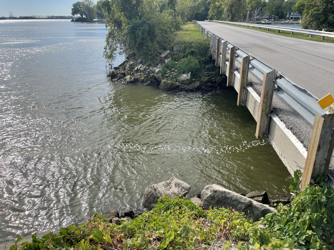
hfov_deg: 67.3
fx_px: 251
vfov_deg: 53.1
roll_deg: +0.0
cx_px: 167
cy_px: 125
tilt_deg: -22.4
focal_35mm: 26
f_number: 1.6
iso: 32
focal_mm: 4.2
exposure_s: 1/3401
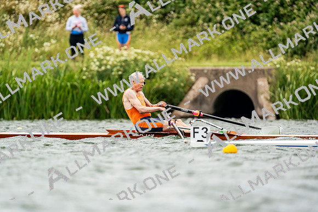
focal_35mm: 600
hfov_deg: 3.4
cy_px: 106
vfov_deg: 2.3
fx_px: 5301
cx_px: 159
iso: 500
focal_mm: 600
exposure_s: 1/2000
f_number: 6.3
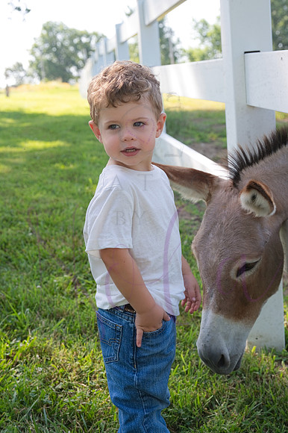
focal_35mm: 46
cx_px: 144
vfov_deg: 42.8
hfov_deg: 29.2
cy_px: 216
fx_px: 553
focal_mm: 46
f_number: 5.6
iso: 400
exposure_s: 1/320
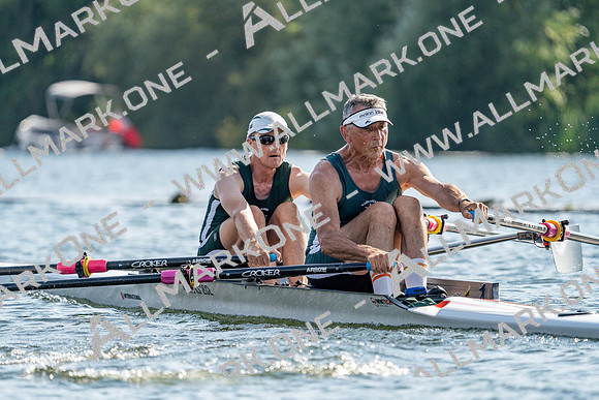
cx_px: 300
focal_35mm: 385
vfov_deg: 3.6
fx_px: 6407
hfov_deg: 5.4
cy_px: 200
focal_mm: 385
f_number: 6.3
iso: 400
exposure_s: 1/1600
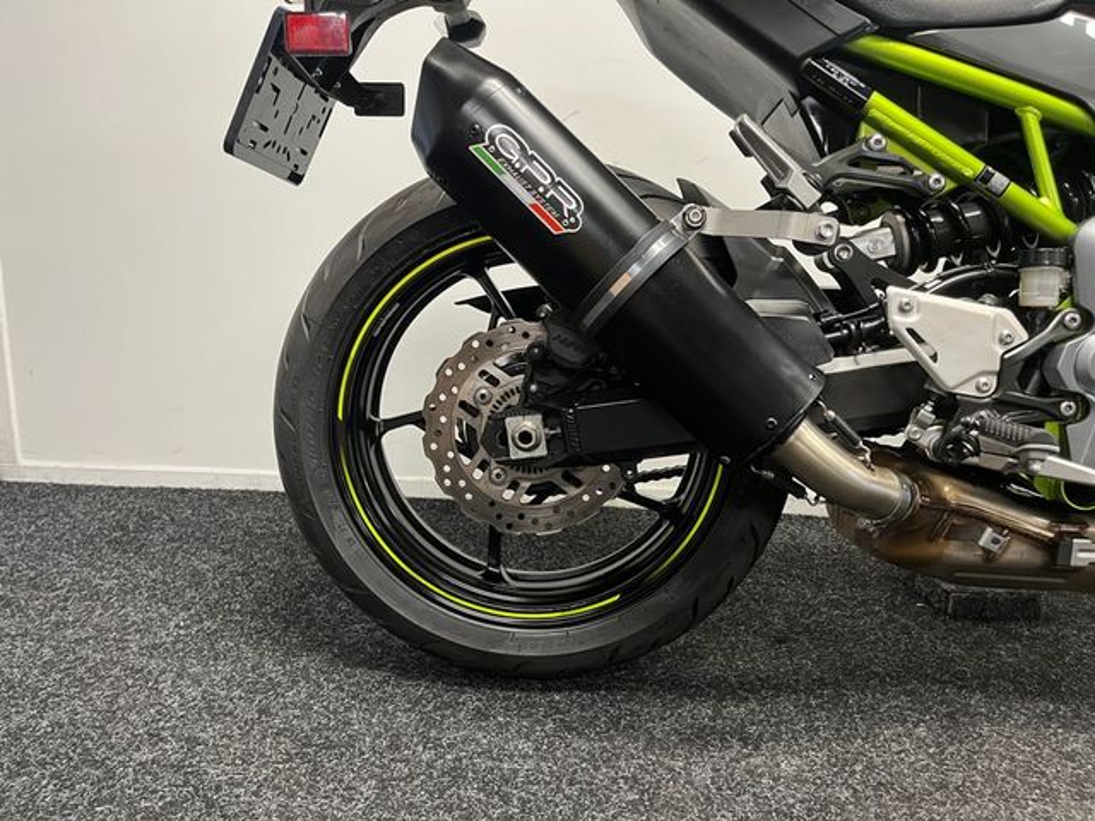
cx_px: 548
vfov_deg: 53.1
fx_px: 822
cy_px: 410
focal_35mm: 26
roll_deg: -1.2
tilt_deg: -12.4
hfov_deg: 67.3
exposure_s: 1/50
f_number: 1.6
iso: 250
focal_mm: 5.1
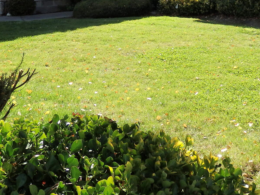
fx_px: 473
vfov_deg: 22.1
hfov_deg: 30.7
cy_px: -14
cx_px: 117
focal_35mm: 63
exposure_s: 1/640
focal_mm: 4.5
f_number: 3
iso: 125
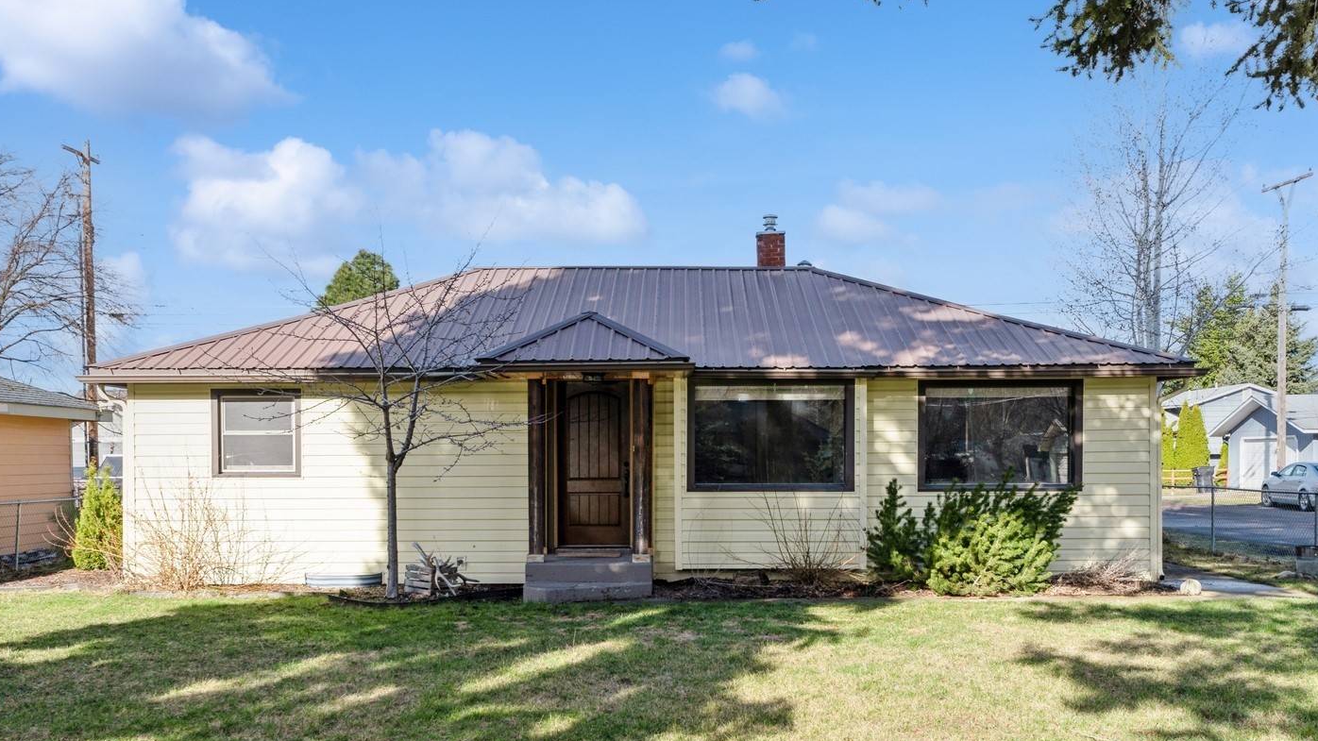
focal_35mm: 36
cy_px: 486
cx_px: 657
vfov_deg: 32.6
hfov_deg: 55.3
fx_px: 1258
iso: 100
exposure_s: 1/320
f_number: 6.3
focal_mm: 20
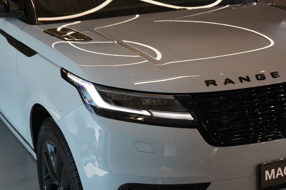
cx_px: 143
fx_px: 556
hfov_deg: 28.8
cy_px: 95
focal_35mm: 70
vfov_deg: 19.5
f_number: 5.6
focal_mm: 70
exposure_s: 1/160
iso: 1600
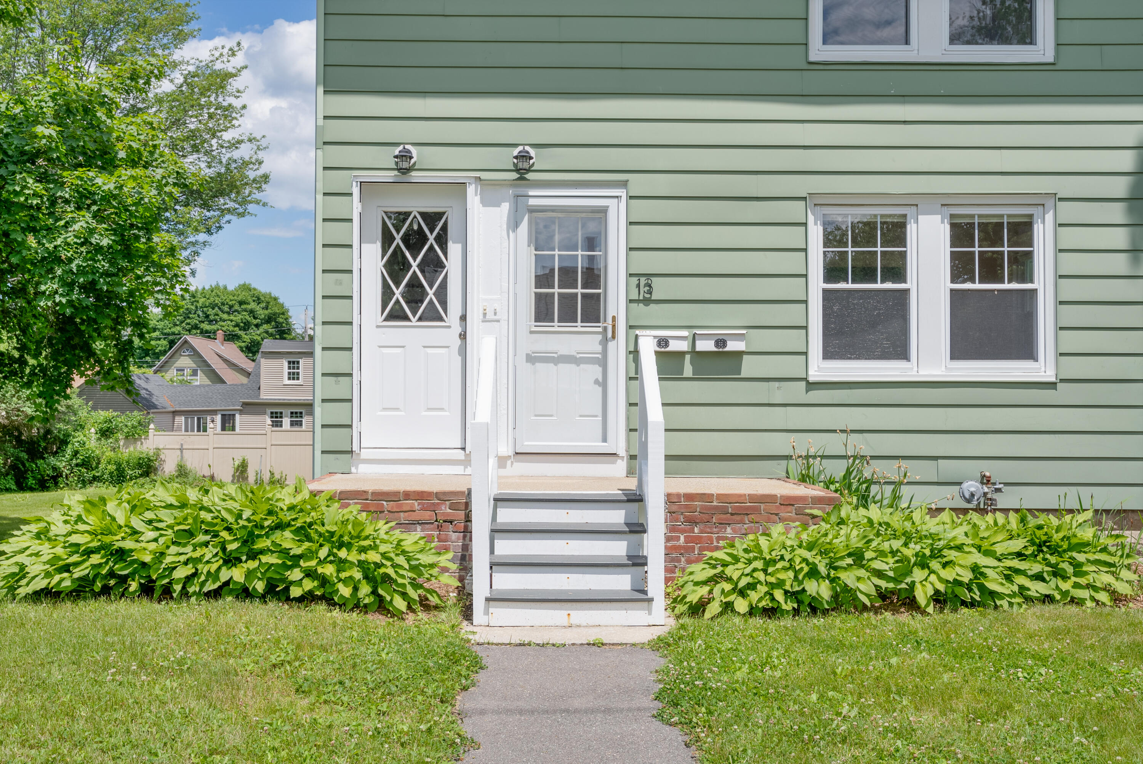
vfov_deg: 37.9
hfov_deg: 54.4
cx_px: 572
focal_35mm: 35
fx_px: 1112
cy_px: 382
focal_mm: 35
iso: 320
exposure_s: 1/1250
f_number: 7.1
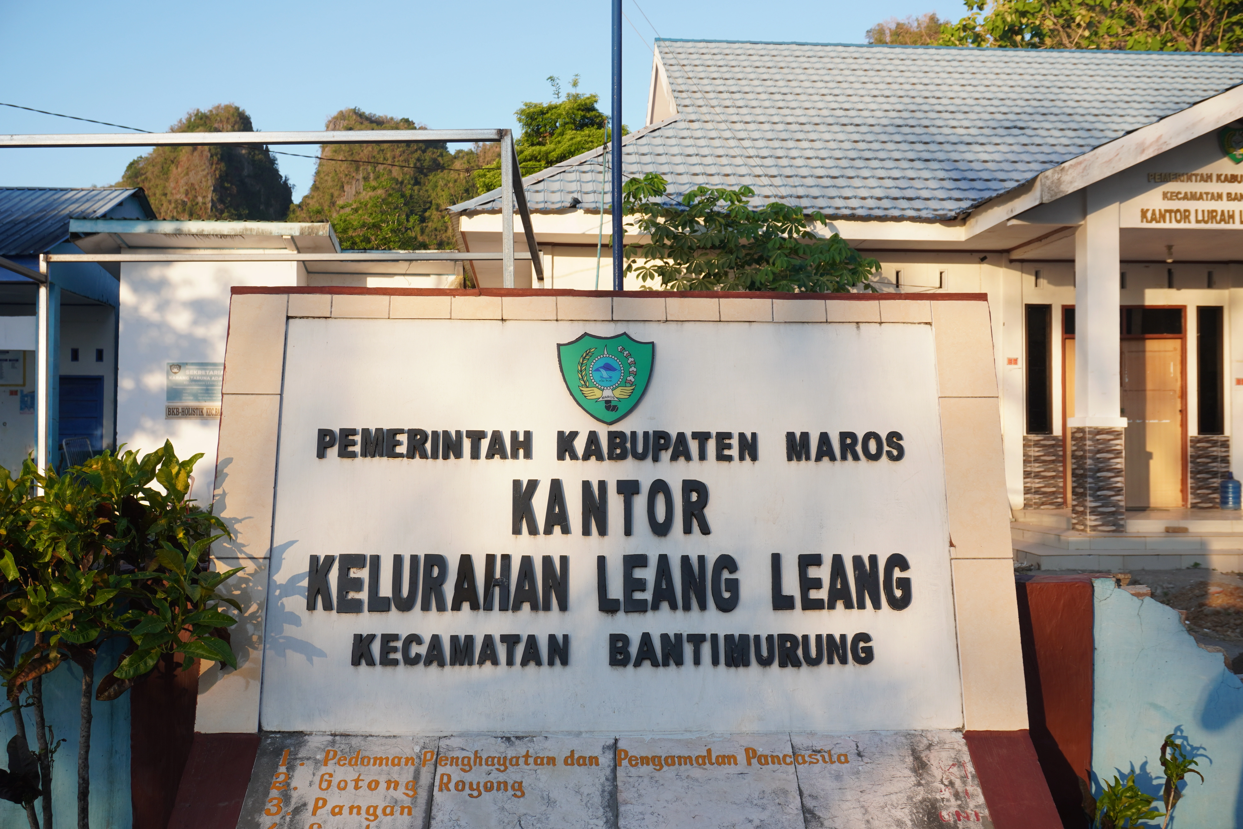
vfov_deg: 35.5
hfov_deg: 51.3
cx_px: 622
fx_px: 1295
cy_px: 414
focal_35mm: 38
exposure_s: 1/100
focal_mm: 25
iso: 100
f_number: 7.1
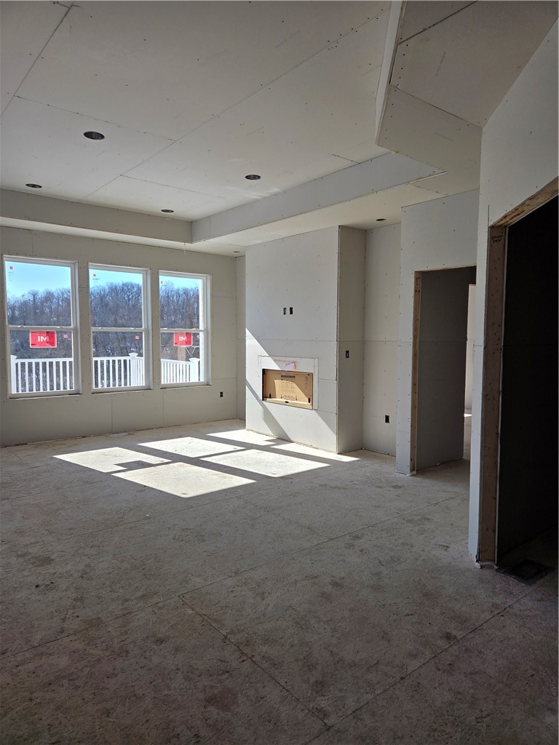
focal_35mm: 23
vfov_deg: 73.9
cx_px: 280
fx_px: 495
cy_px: 372
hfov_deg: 58.9
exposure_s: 1/2767
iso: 80
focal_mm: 5.4
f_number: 1.8
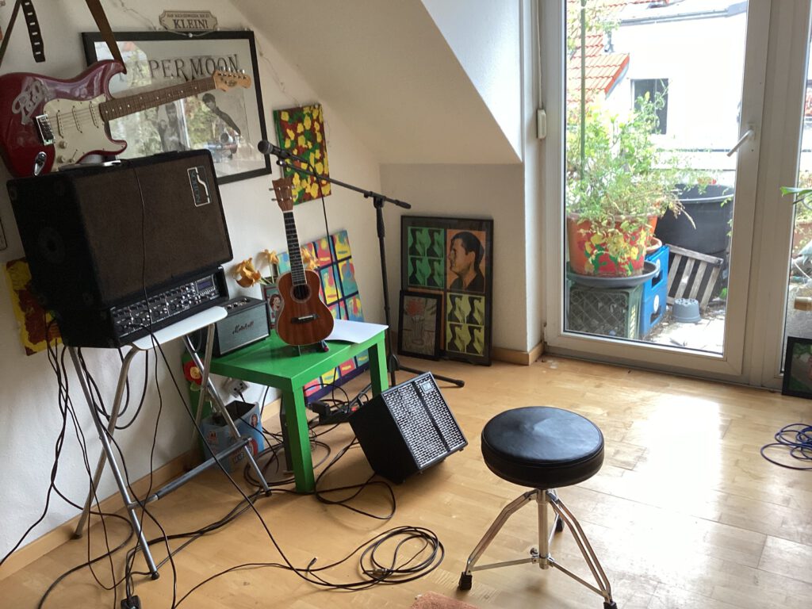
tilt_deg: -19.7
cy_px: 304
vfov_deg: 45.4
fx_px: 727
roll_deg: +3.2
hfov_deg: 58.4
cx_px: 406
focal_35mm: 31
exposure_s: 1/60
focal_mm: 3.3
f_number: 2.4
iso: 100
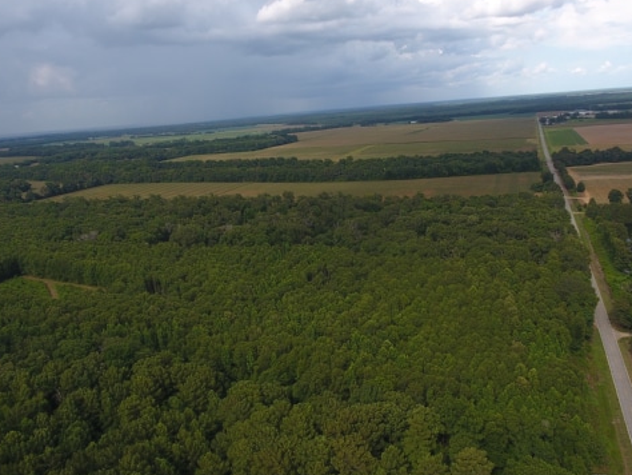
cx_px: 343
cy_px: 260
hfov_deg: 65.2
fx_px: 493
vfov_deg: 51.3
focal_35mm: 27
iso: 100
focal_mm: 3.61
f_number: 2.8
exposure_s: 1/421
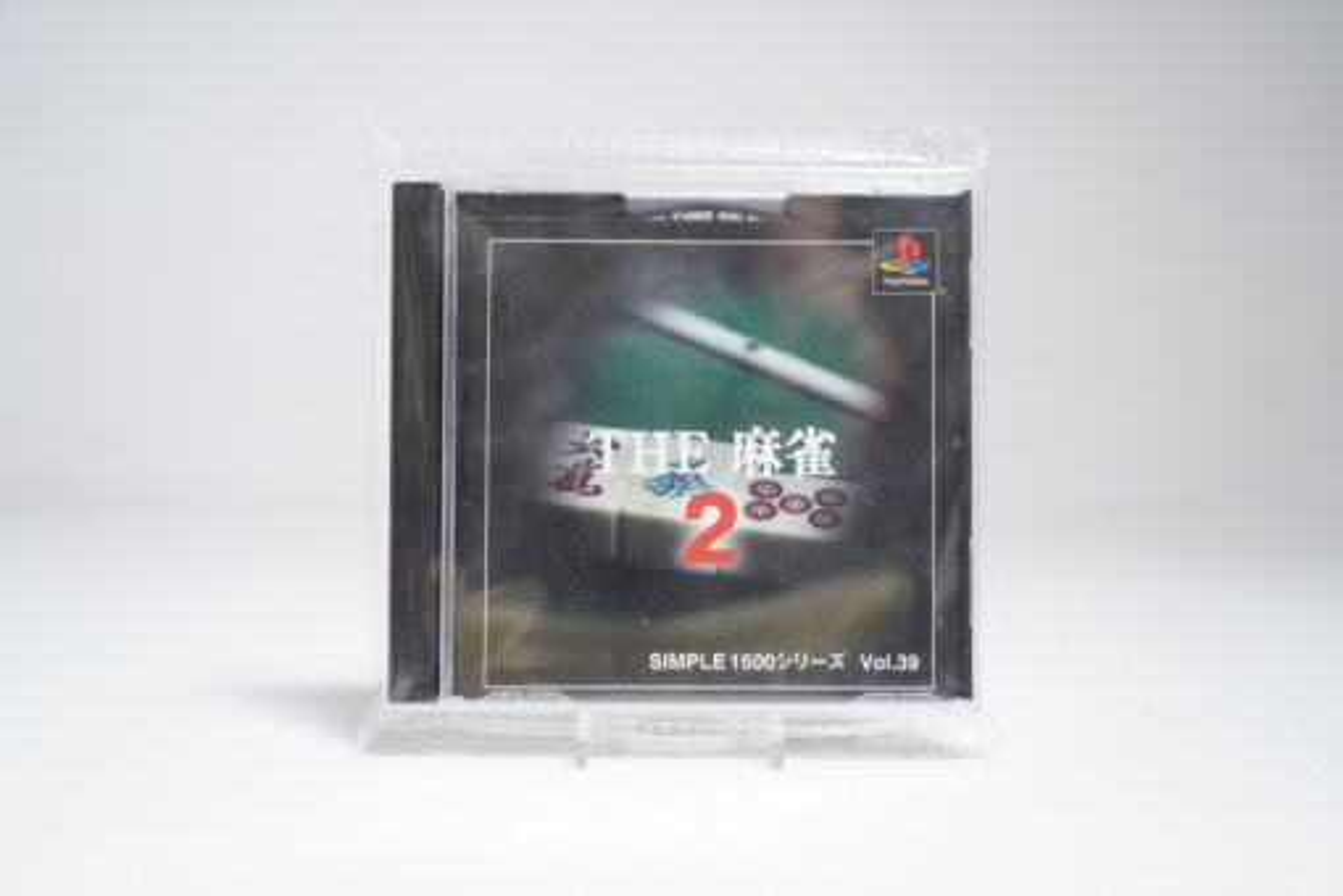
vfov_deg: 29.9
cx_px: 672
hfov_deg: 43.6
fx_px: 1679
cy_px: 448
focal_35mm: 45
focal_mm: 45
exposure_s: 1/4
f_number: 5.6
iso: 100
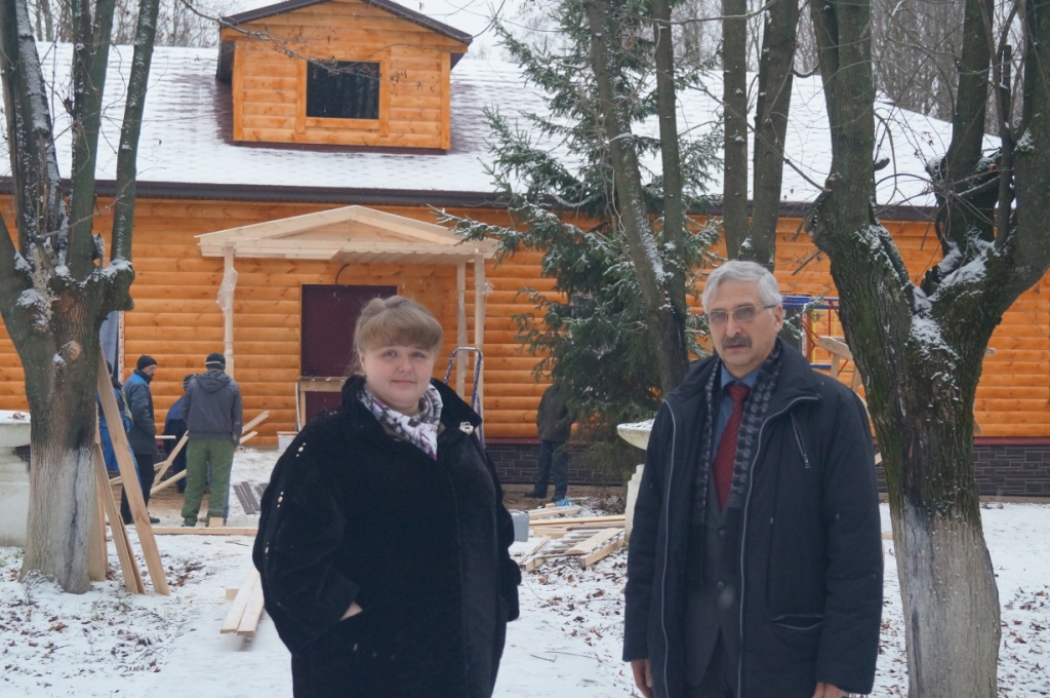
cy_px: 349
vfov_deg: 25.7
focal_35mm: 52
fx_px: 1529
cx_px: 525
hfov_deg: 37.9
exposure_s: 1/160
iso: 1250
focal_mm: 35
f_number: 5
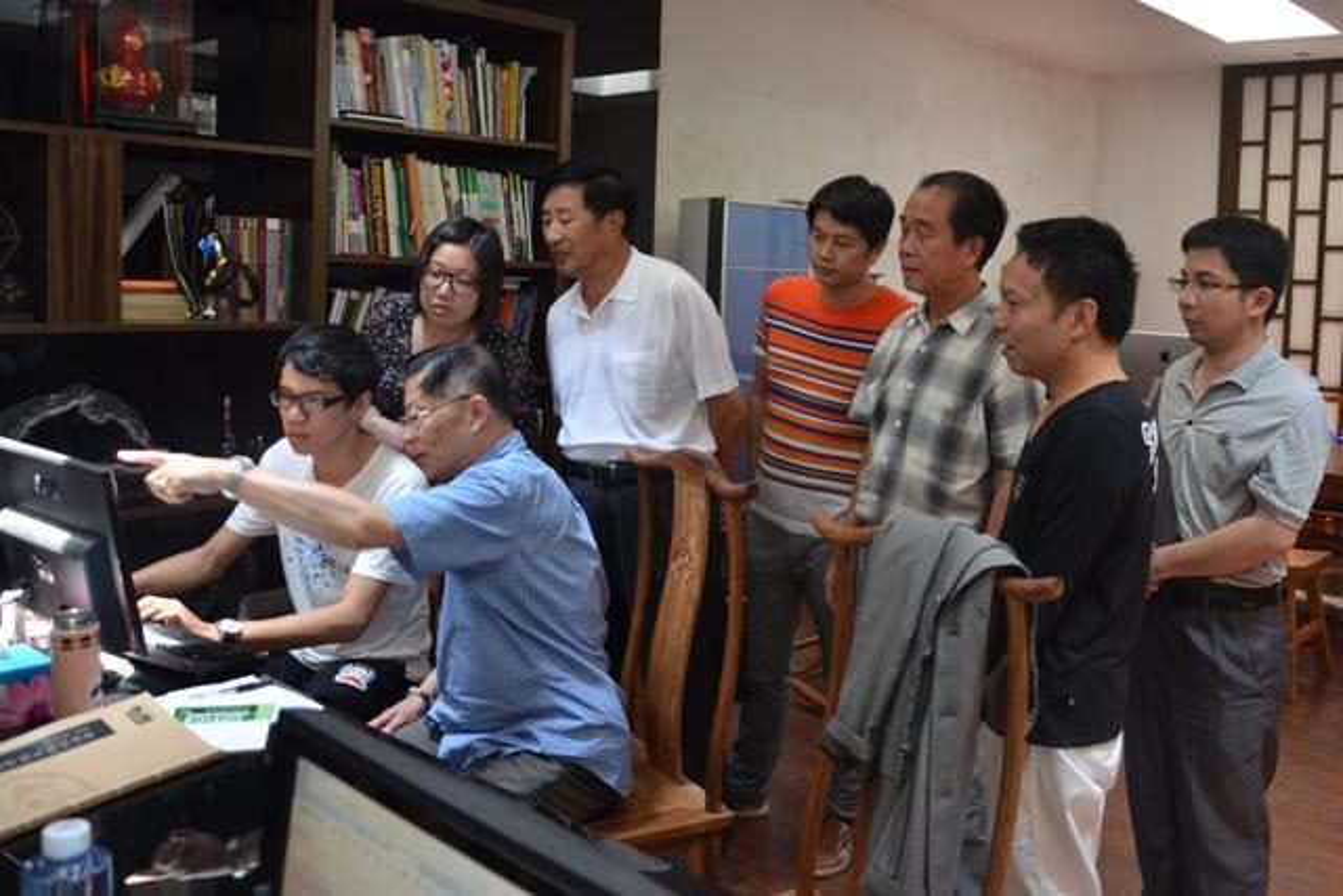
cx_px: 672
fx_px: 1007
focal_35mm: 27
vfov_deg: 48.0
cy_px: 448
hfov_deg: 67.4
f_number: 4
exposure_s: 1/60
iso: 720
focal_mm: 18
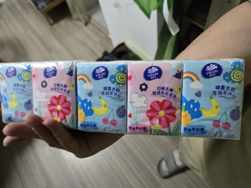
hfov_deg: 73.9
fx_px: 167
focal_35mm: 23
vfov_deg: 58.9
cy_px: 94
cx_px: 126
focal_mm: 5.4
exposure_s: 1/100
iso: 800
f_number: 1.8
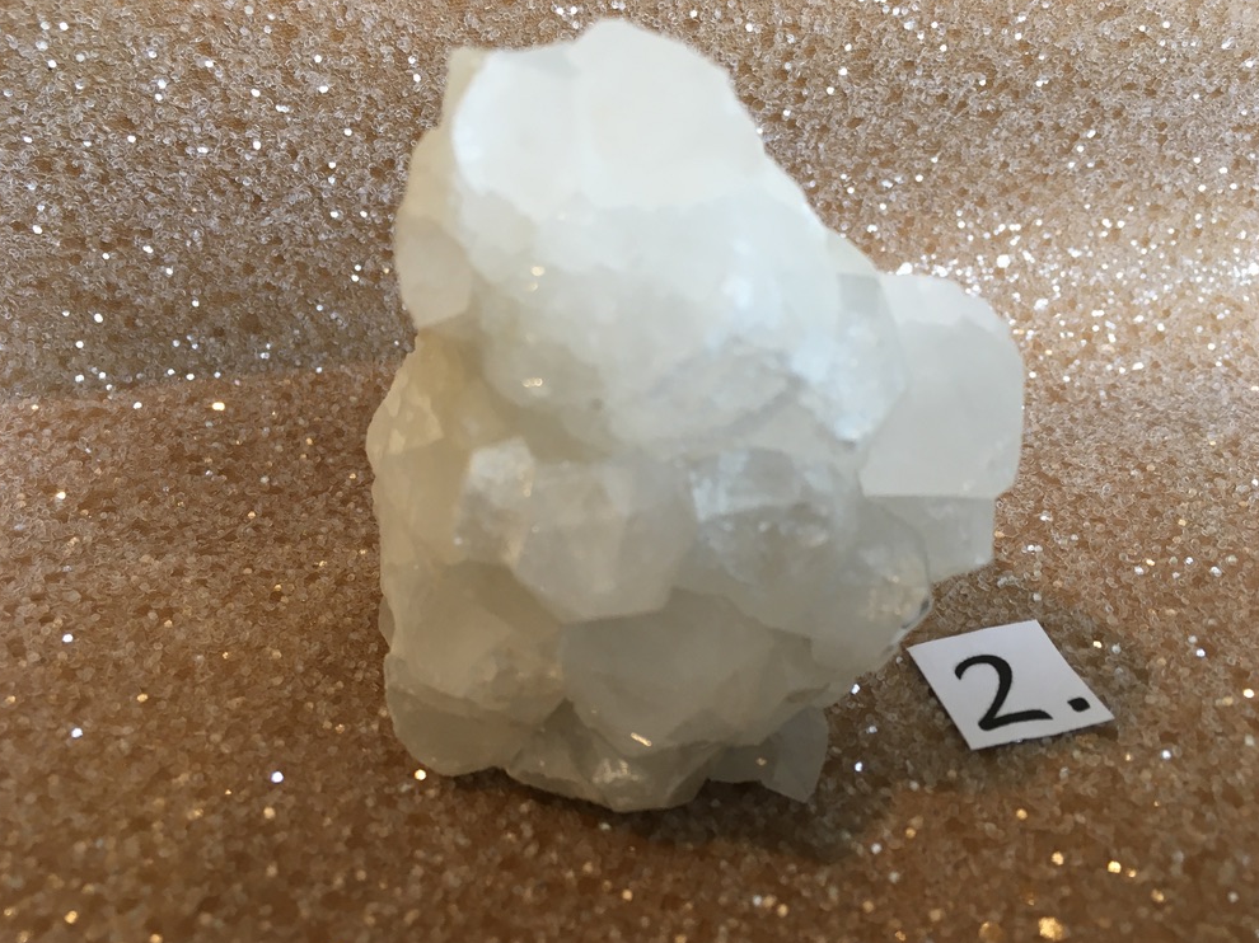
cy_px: 469
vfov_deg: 46.8
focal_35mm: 30
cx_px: 632
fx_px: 1091
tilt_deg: -28.3
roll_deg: +0.1
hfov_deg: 60.0
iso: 64
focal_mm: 4.15
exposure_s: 1/33
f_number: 2.2
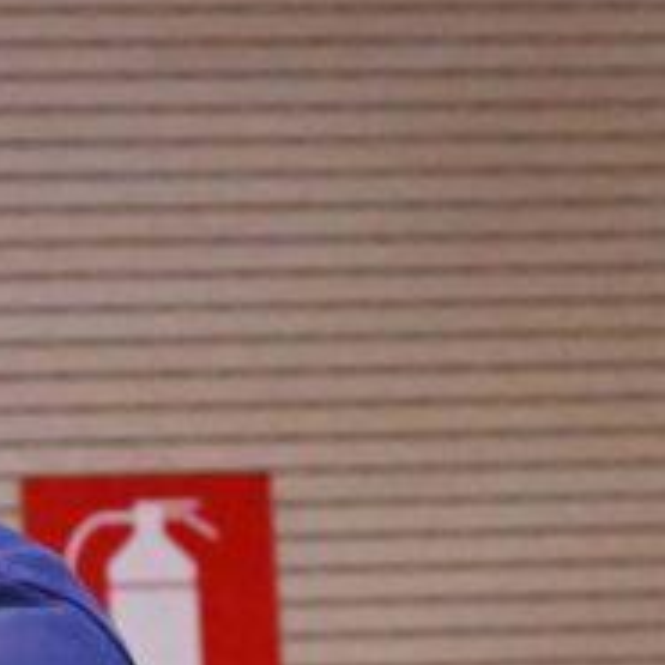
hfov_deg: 2.1
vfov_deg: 2.1
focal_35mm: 847
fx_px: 18409
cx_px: -996
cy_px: 633
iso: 7200
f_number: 5.6
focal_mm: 120
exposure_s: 1/250
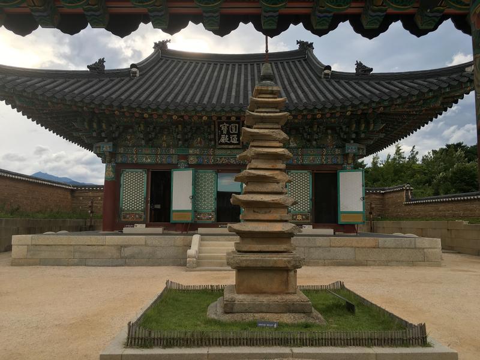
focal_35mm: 29
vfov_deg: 48.2
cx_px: 240
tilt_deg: +7.8
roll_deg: +0.6
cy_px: 180
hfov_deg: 61.7
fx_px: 402
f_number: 2.2
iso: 25
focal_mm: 4.15
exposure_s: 1/167
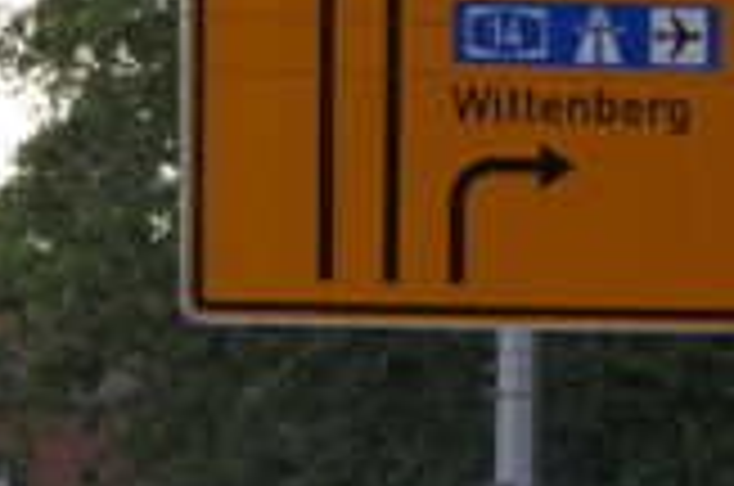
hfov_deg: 3.9
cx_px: 729
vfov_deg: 2.5
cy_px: 927
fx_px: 10887
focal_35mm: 535
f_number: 4.2
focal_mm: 45.6
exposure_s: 1/125
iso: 400
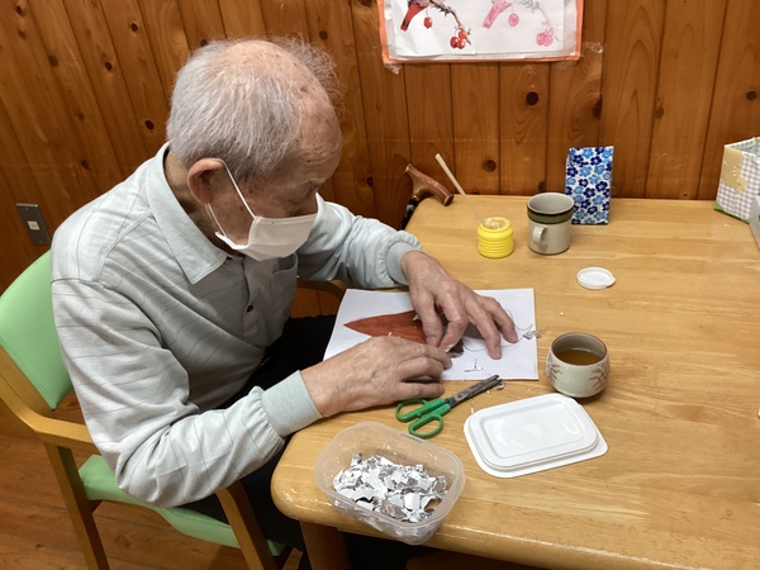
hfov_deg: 58.4
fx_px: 681
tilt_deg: -34.4
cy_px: 285
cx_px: 380
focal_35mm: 31
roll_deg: +7.5
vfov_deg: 45.4
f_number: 2.4
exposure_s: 1/60
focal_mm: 3.3
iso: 125
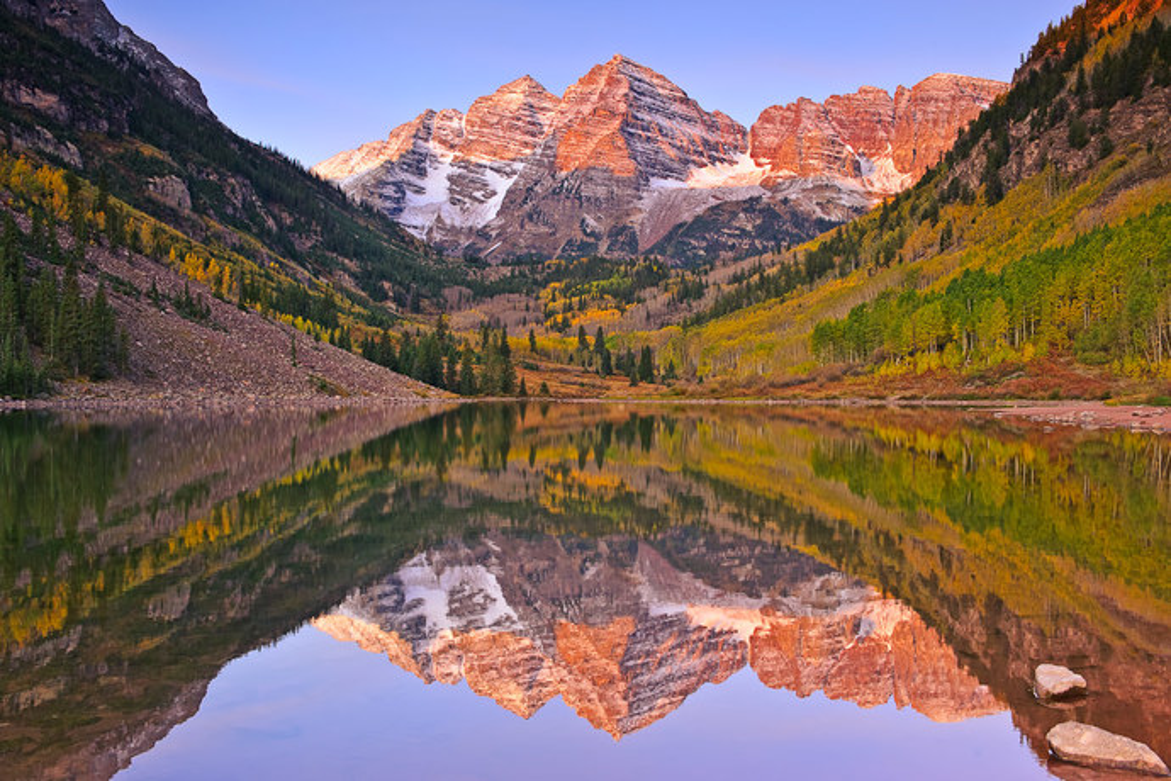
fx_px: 1138
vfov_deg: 37.9
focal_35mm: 35
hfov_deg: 54.4
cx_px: 586
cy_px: 390
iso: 400
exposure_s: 1/25
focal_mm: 35
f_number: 13
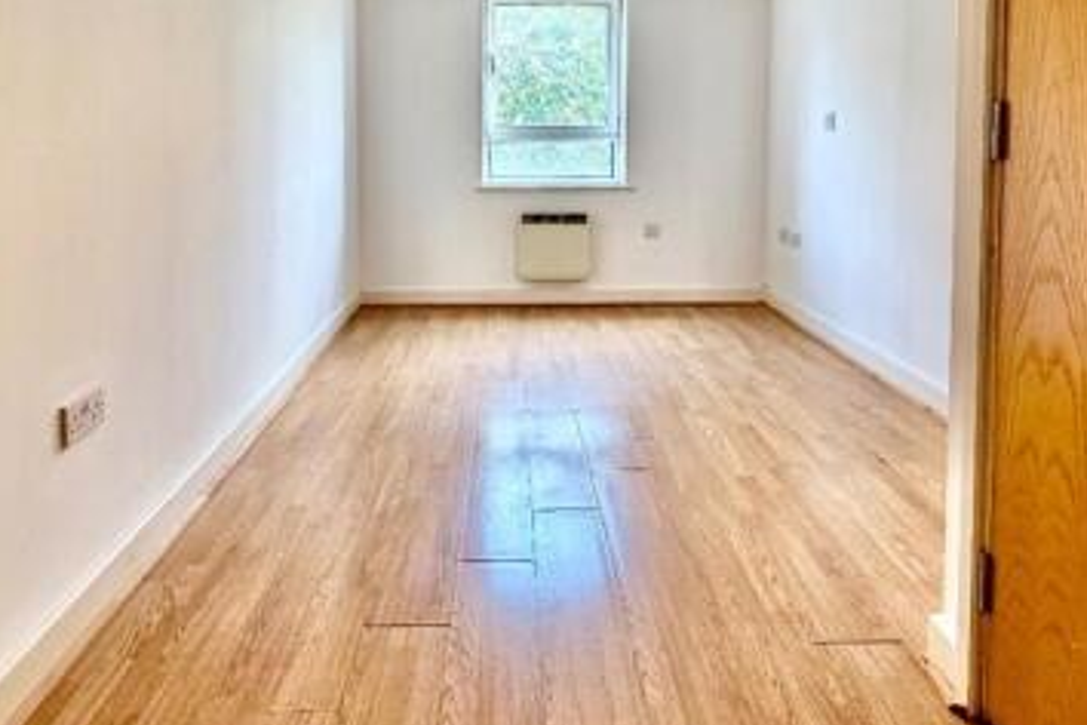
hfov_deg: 73.7
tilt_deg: -2.5
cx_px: 542
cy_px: 167
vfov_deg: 50.6
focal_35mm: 24
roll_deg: +0.5
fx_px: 725
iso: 250
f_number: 2.2
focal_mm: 2.22
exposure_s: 1/100
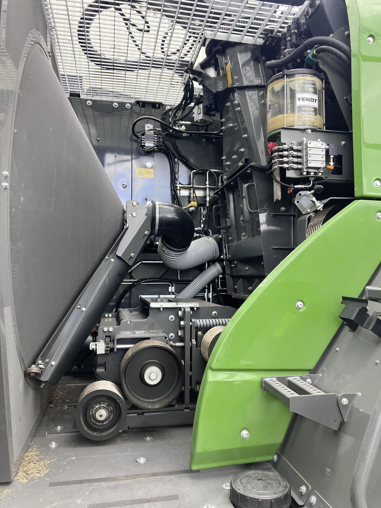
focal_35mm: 28
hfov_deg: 49.7
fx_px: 411
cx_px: 190
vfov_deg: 63.4
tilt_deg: +2.2
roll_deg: -1.6
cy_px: 254
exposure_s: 1/121
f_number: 1.8
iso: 50
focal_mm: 3.99
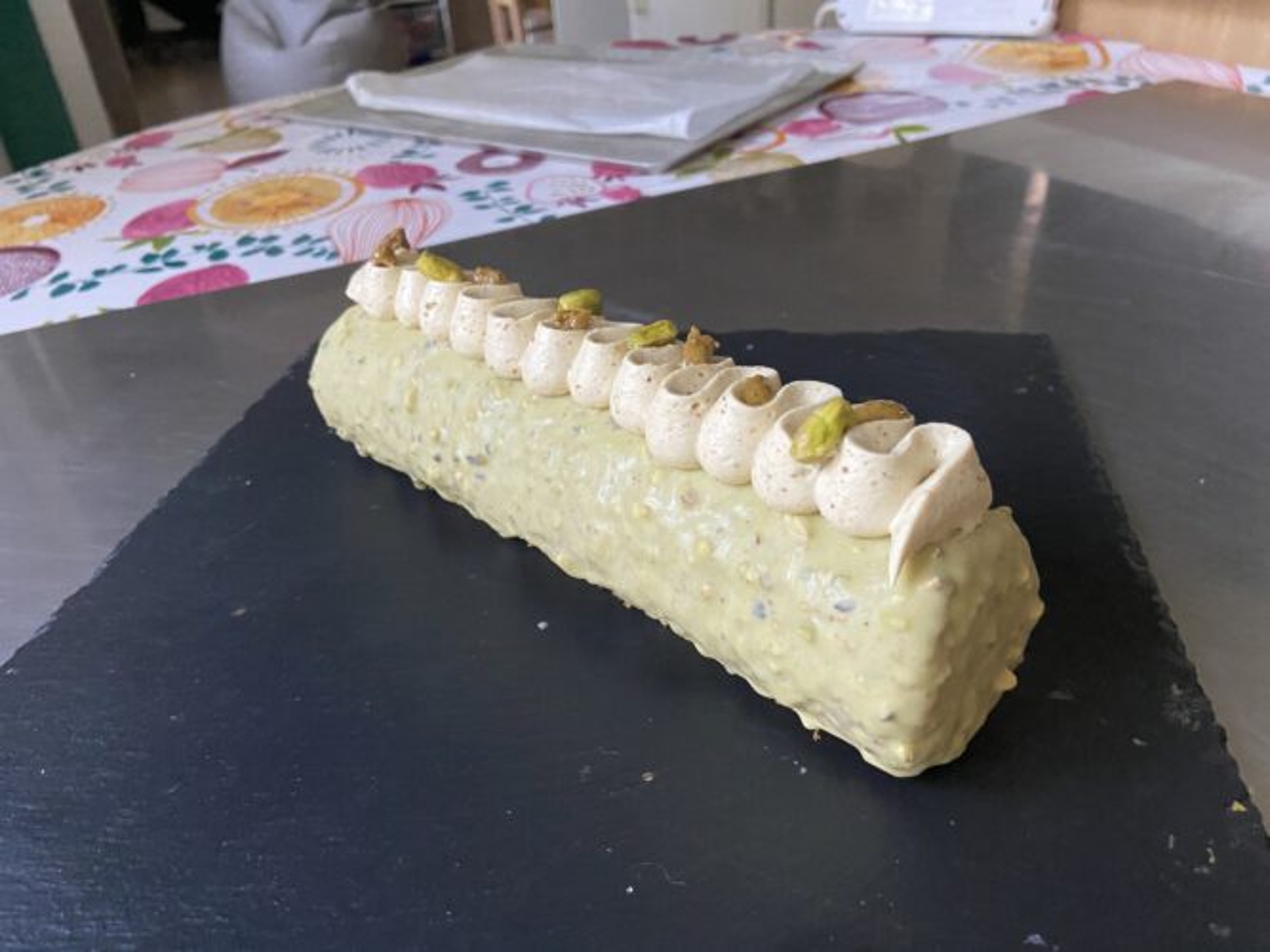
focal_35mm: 26
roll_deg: +4.2
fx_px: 954
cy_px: 476
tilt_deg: -34.2
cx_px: 635
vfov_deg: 53.0
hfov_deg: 67.3
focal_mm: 4.25
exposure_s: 1/60
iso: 500
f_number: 1.8
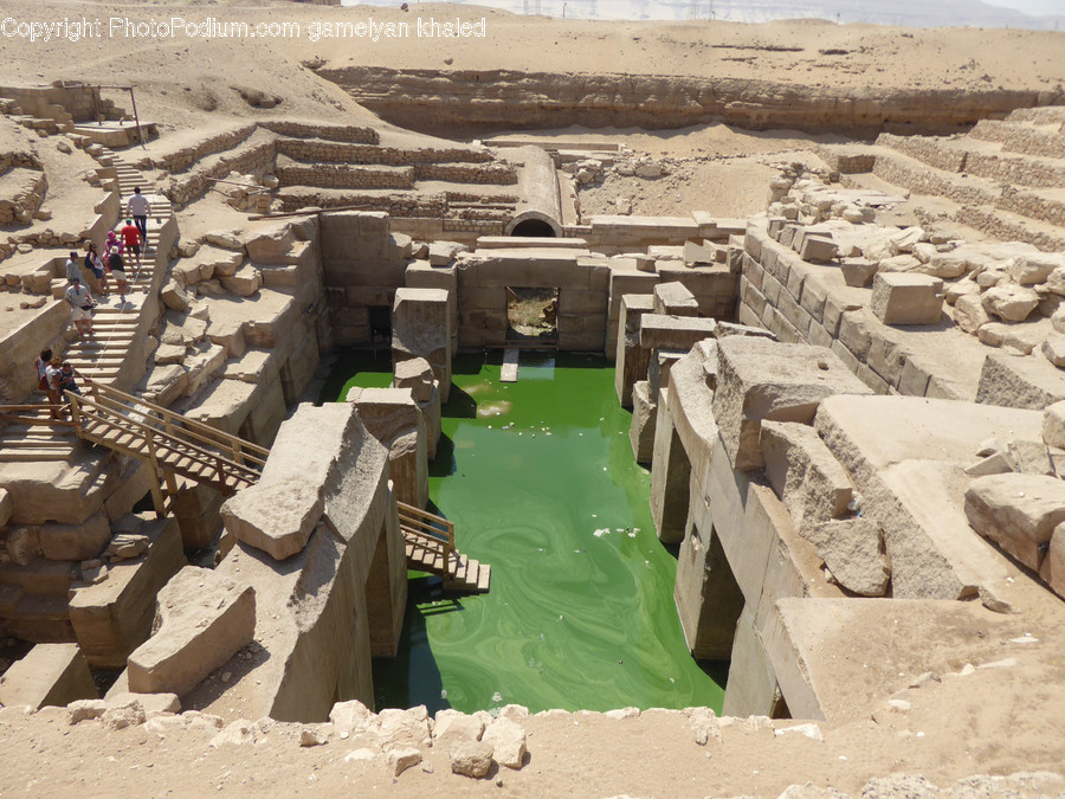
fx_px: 738
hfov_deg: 71.6
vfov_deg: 56.8
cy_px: 400
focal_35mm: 24
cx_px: 532
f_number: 3.3
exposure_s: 1/1300
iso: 100
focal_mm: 4.3
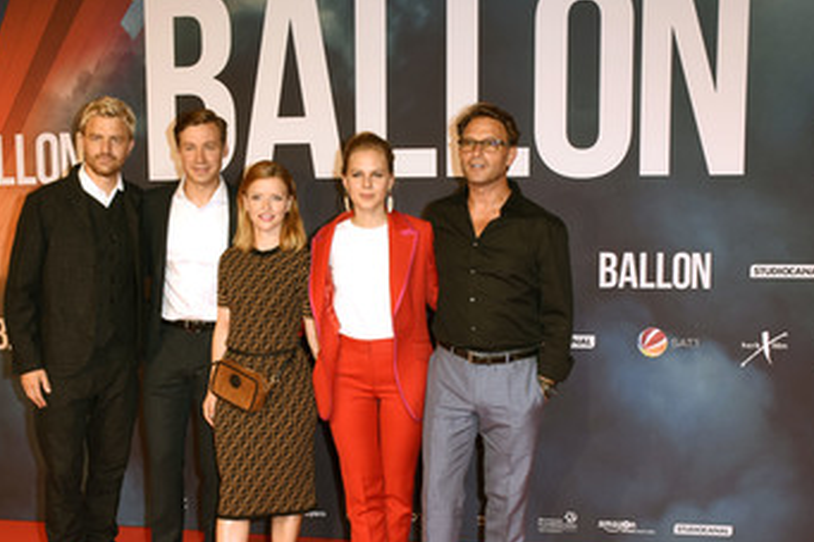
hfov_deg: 42.9
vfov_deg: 29.3
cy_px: 337
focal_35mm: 46
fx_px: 1032
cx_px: 338
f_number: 6.3
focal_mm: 23
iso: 400
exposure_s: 1/100
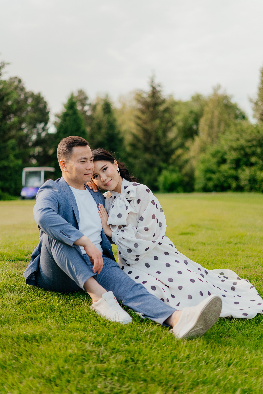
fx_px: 547
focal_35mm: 50
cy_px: 197
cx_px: 132
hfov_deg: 27.0
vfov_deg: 39.6
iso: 250
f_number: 1.8
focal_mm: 50
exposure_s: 1/500
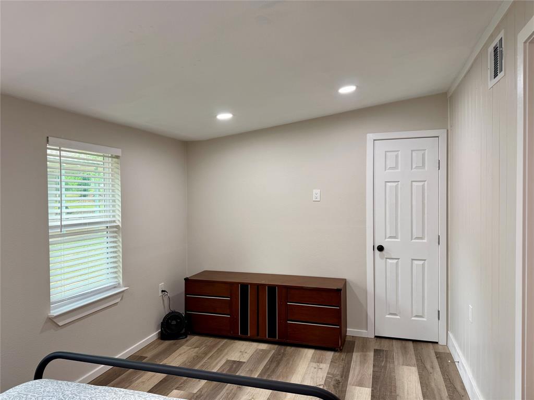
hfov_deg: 71.6
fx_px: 370
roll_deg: +0.4
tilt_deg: -1.4
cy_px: 200
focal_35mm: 24
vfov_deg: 56.8
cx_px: 267
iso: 100
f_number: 1.78
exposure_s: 1/120
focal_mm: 6.76
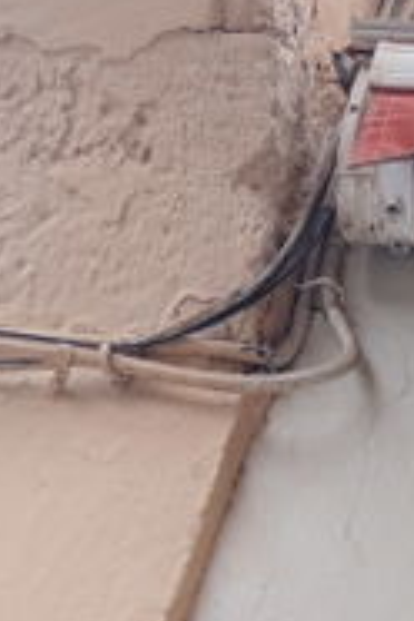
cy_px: 422
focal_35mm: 75
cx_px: 773
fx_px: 1294
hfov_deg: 15.4
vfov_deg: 26.8
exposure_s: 1/182
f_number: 1.8
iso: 111
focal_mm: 4.04
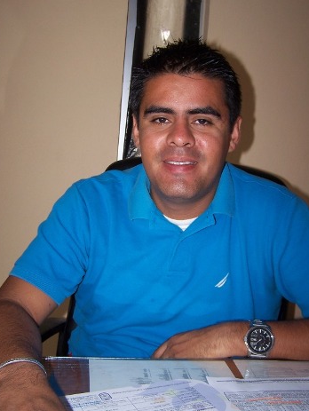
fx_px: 487
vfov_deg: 45.7
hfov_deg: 35.2
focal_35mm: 41
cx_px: 160
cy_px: 208
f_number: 2.8
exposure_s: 1/60
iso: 80
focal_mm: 6.3
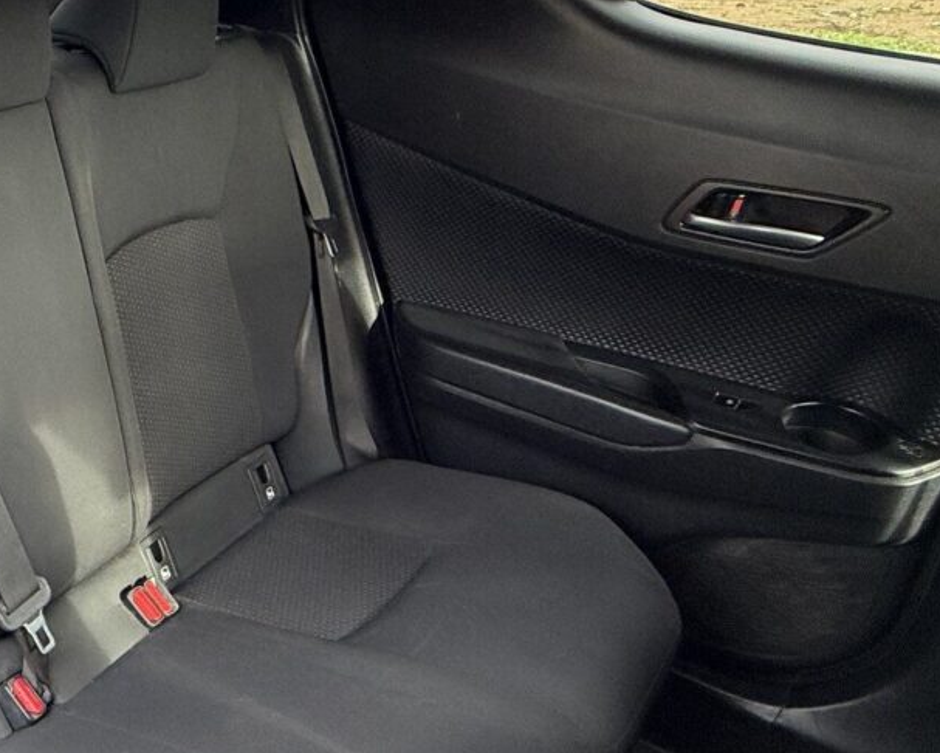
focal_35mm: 36
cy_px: 507
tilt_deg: -32.1
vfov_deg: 40.6
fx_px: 1002
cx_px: -144
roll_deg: +0.2
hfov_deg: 39.1
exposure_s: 1/121
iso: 125
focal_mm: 2.22
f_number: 2.2
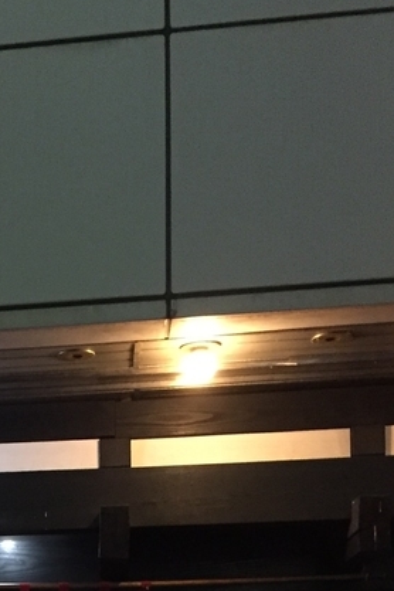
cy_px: 713
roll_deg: +1.0
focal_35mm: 74
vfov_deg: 24.7
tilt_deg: +1.3
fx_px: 1215
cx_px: -108
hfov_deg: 17.4
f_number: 2.2
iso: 250
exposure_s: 1/15
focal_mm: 4.15
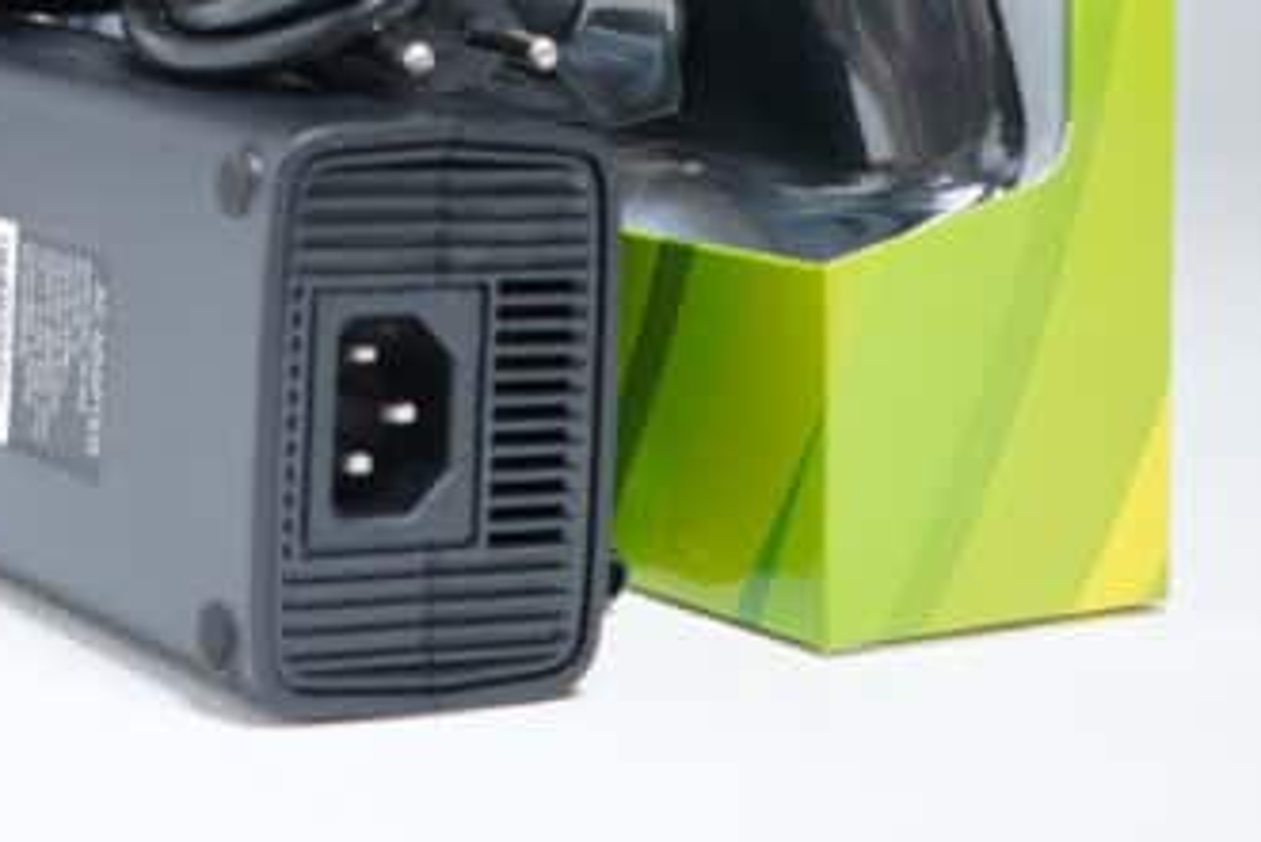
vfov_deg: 12.6
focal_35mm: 105
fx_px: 3679
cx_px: -23
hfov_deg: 18.9
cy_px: -274
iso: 800
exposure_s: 1/60
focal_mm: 29
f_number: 3.5
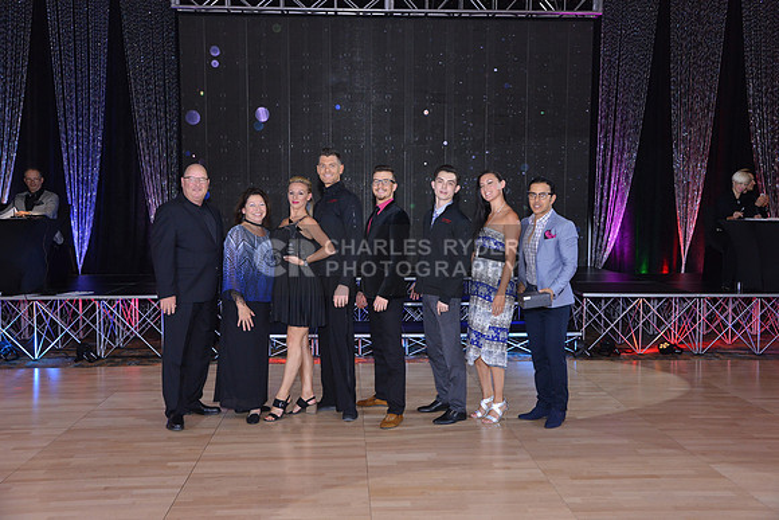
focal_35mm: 35
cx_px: 390
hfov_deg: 54.4
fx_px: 758
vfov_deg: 37.9
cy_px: 260
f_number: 5
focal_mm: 35
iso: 2000
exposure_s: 1/250
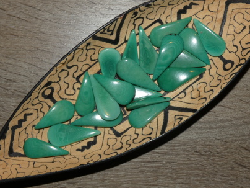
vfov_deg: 21.0
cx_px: 131
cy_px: 89
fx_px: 506
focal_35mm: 70
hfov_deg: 27.8
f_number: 3.9
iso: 80
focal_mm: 9.5
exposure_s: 1/125
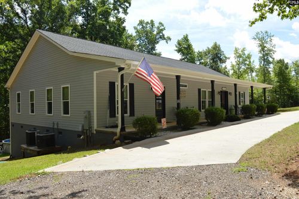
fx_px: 224
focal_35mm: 27
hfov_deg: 67.4
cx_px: 150
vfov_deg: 47.8
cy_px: 100
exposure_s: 1/200
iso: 100
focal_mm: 18
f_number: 8
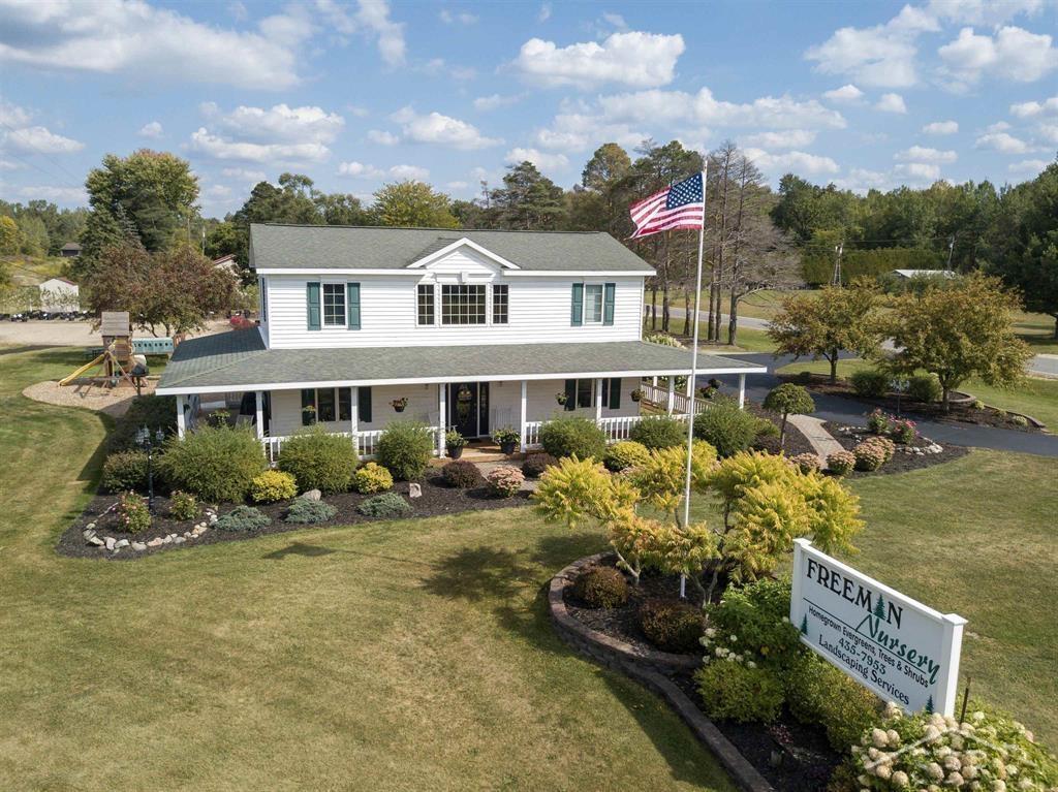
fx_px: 794
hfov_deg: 67.3
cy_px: 396
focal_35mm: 26
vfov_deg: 53.0
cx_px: 529
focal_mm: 4.73
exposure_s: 1/1600
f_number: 2.2
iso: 100
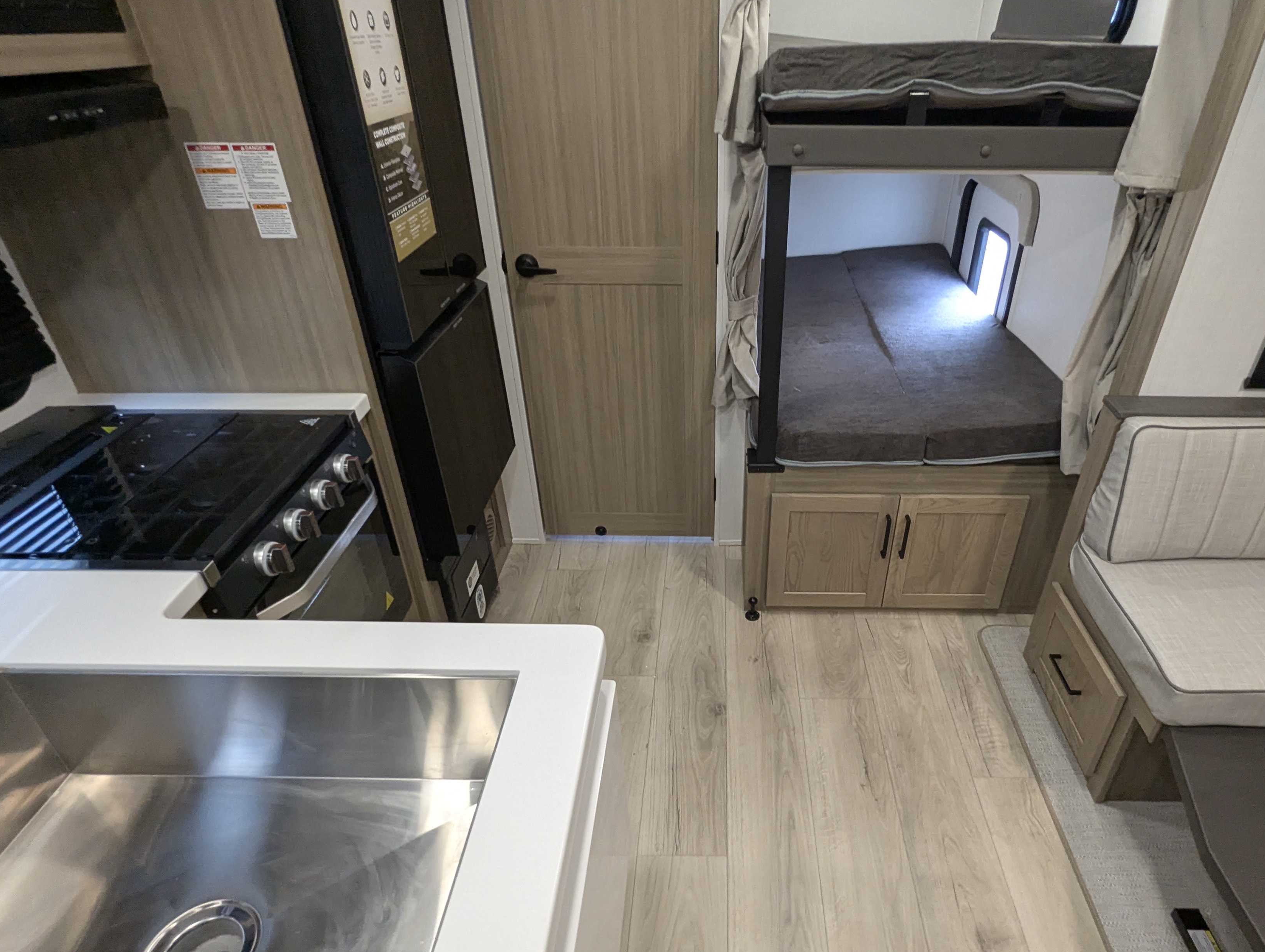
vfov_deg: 65.9
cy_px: 535
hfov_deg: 81.3
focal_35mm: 20
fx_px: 732
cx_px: 708
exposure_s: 1/104
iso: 320
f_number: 2.2
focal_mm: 2.35
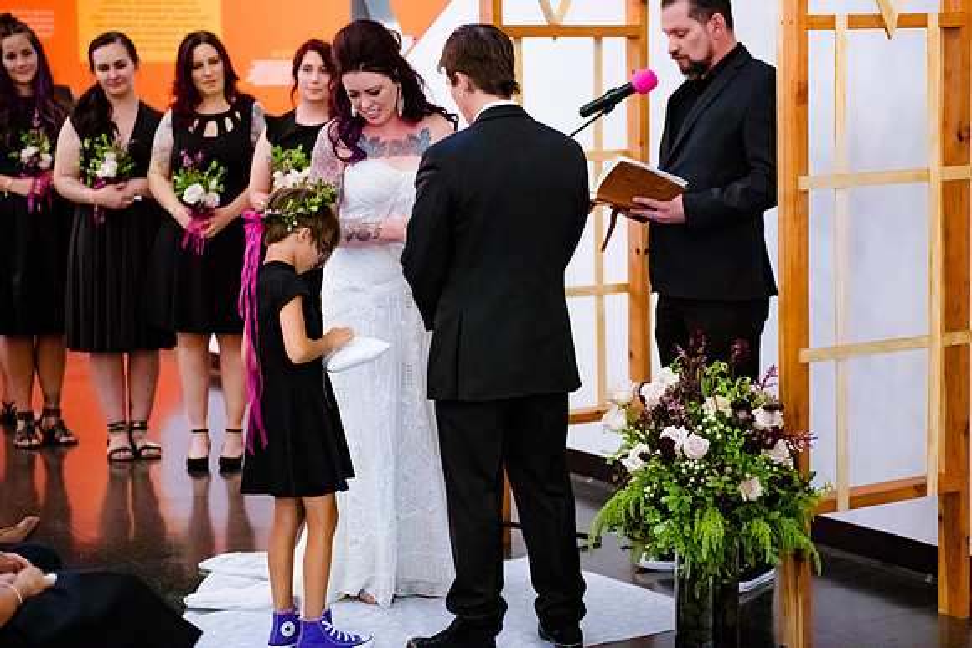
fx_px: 2143
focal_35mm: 79
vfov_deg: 17.2
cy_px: 281
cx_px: 551
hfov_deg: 25.5
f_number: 2.8
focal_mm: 70
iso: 4000
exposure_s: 1/250
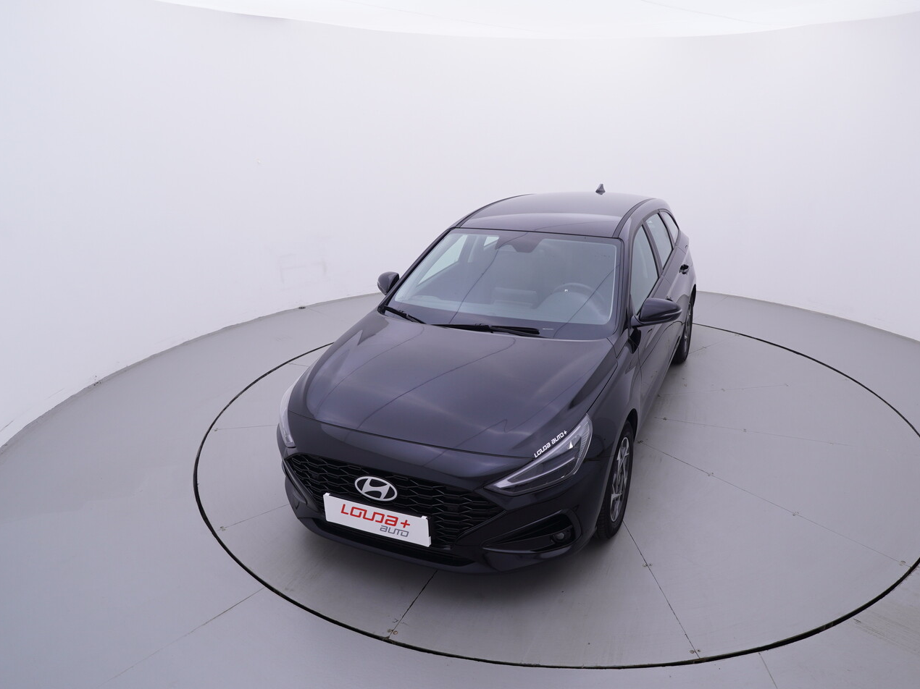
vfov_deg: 55.7
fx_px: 652
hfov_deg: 70.1
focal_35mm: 25
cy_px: 342
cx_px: 514
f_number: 5
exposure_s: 1/80
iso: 200
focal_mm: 15
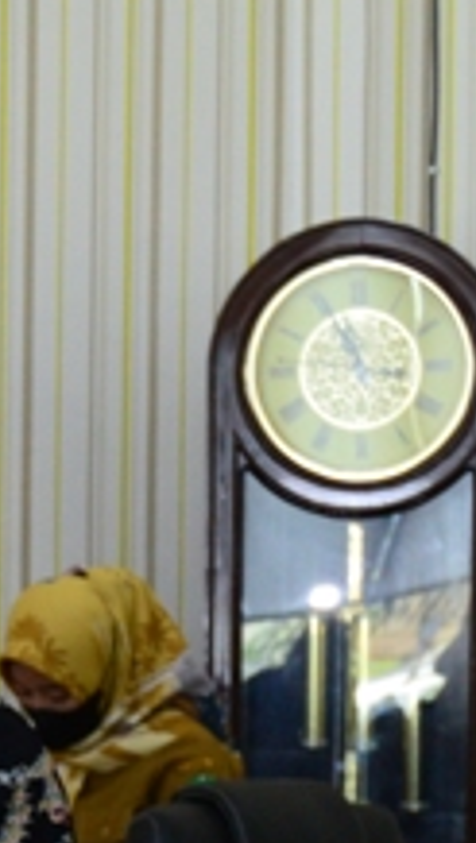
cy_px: 878
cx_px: -461
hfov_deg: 6.8
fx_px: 3873
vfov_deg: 12.3
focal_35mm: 173
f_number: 5.6
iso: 1000
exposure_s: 1/80
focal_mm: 32
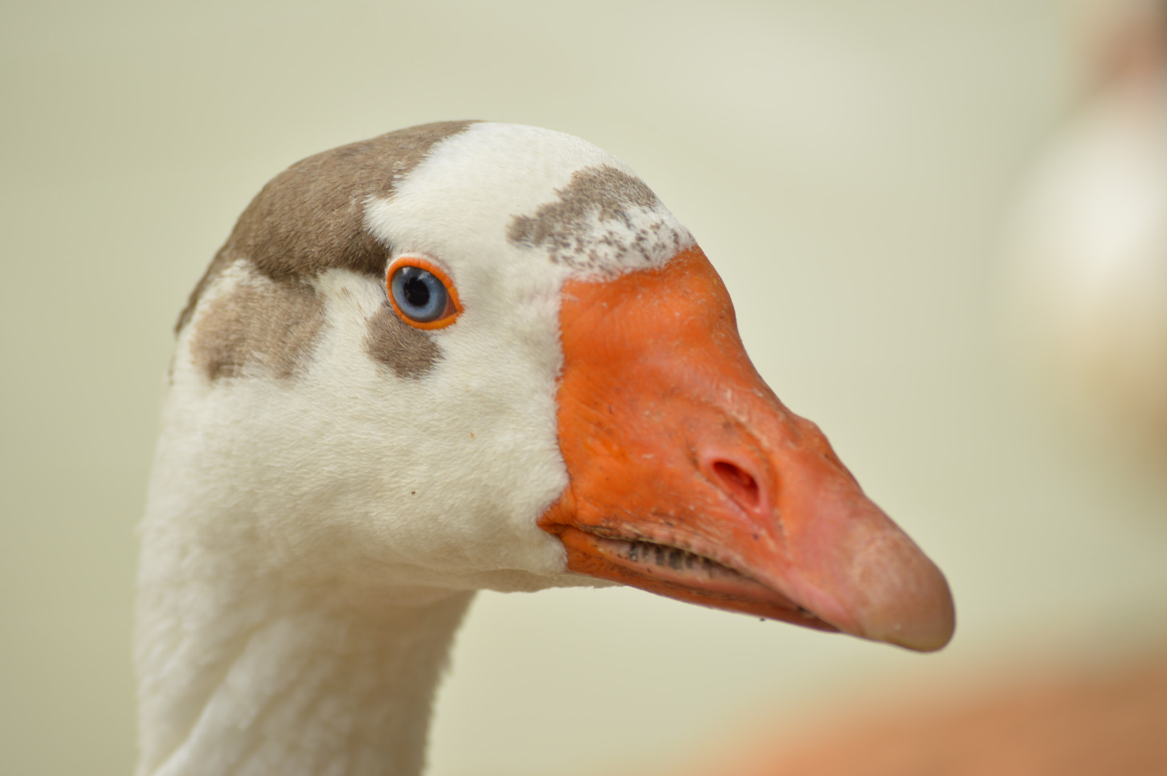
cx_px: 584
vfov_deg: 6.3
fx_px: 7045
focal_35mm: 218
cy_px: 388
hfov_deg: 9.5
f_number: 5
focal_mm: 145
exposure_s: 1/160
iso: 100
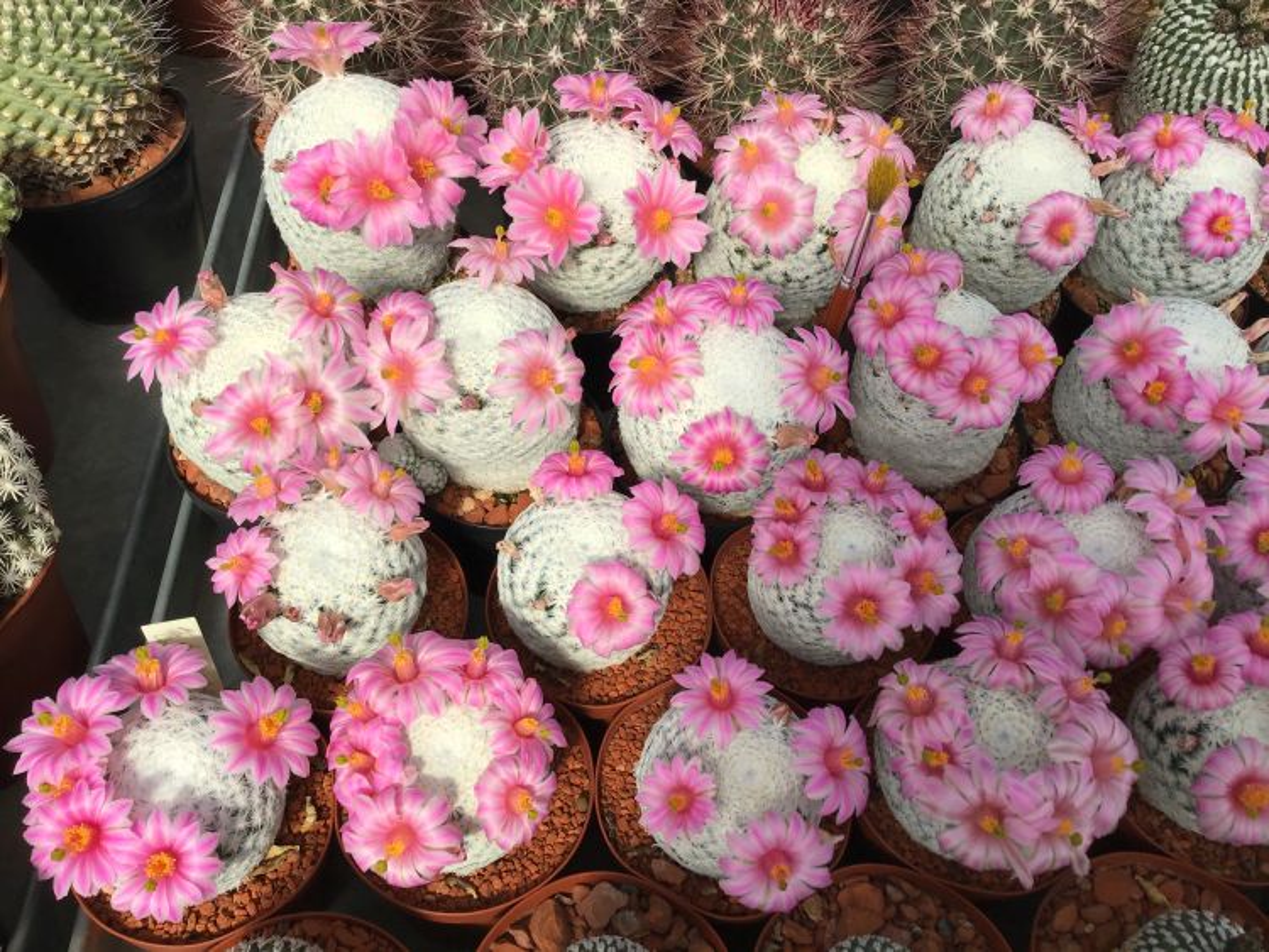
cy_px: 476
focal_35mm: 31
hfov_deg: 58.3
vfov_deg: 45.5
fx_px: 1137
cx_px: 634
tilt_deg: -50.6
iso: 25
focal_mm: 3.3
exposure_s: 1/1058
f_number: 2.4
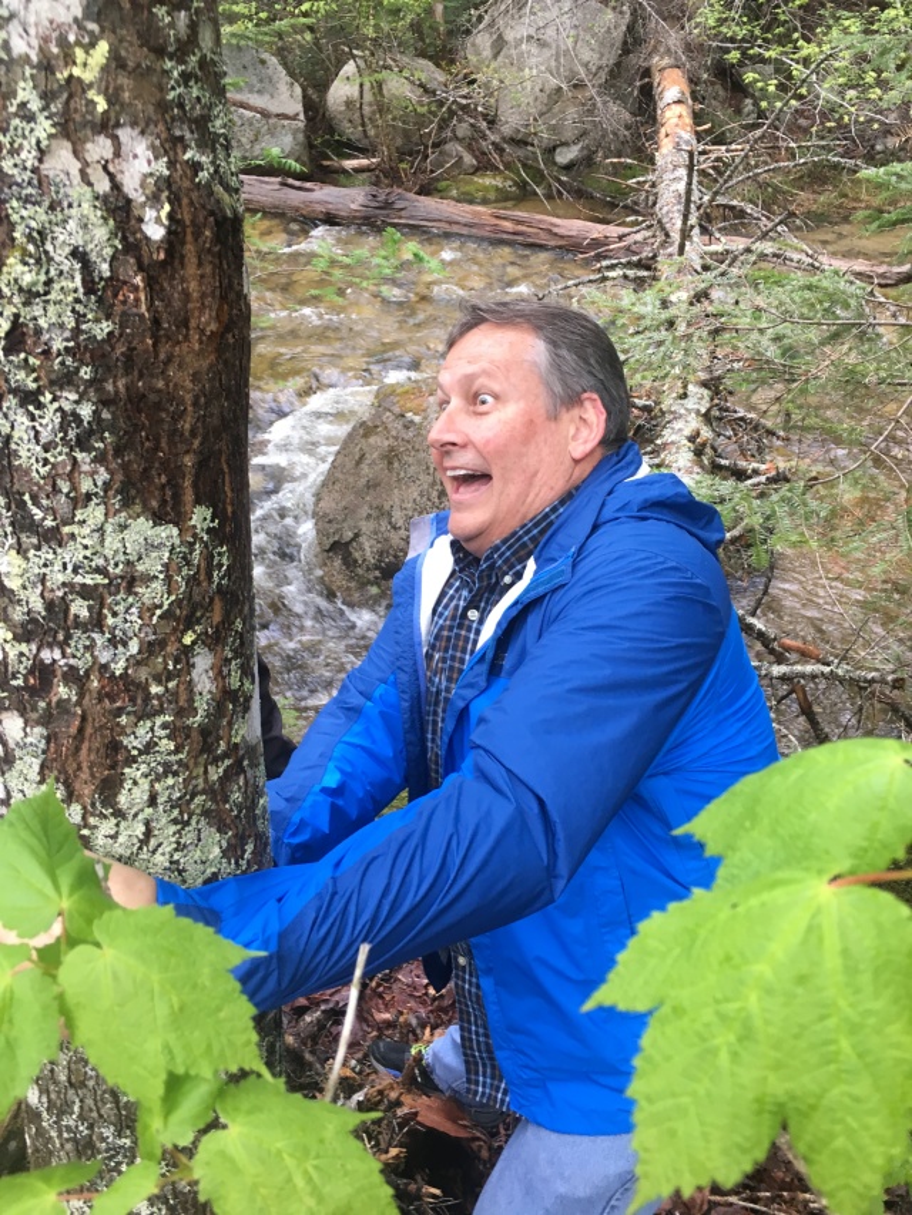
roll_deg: +3.8
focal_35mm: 29
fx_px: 1018
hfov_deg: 48.2
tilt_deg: -37.0
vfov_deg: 61.7
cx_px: 456
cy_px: 608
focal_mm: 4.15
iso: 32
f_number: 2.2
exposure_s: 1/30
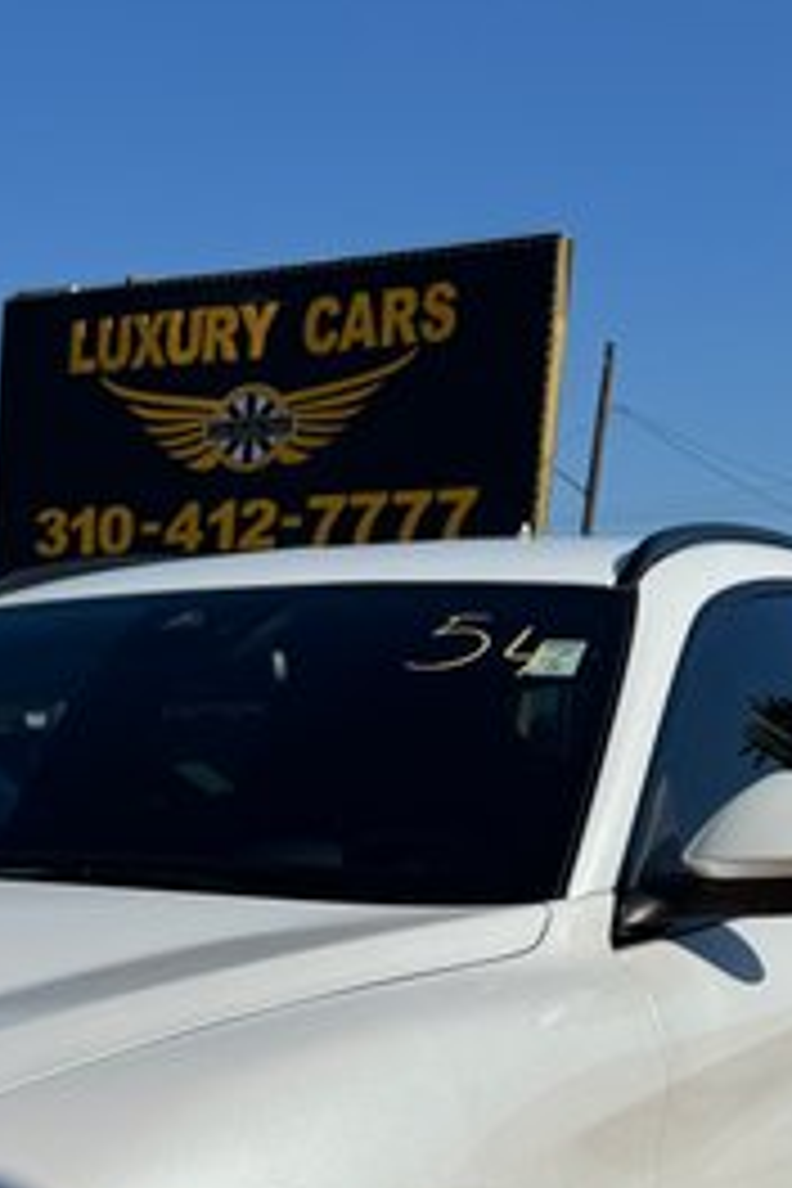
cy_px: 1166
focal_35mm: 68
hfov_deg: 19.0
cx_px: -126
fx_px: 2244
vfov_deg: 28.0
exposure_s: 1/9009
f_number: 1.78
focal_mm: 6.76
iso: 80
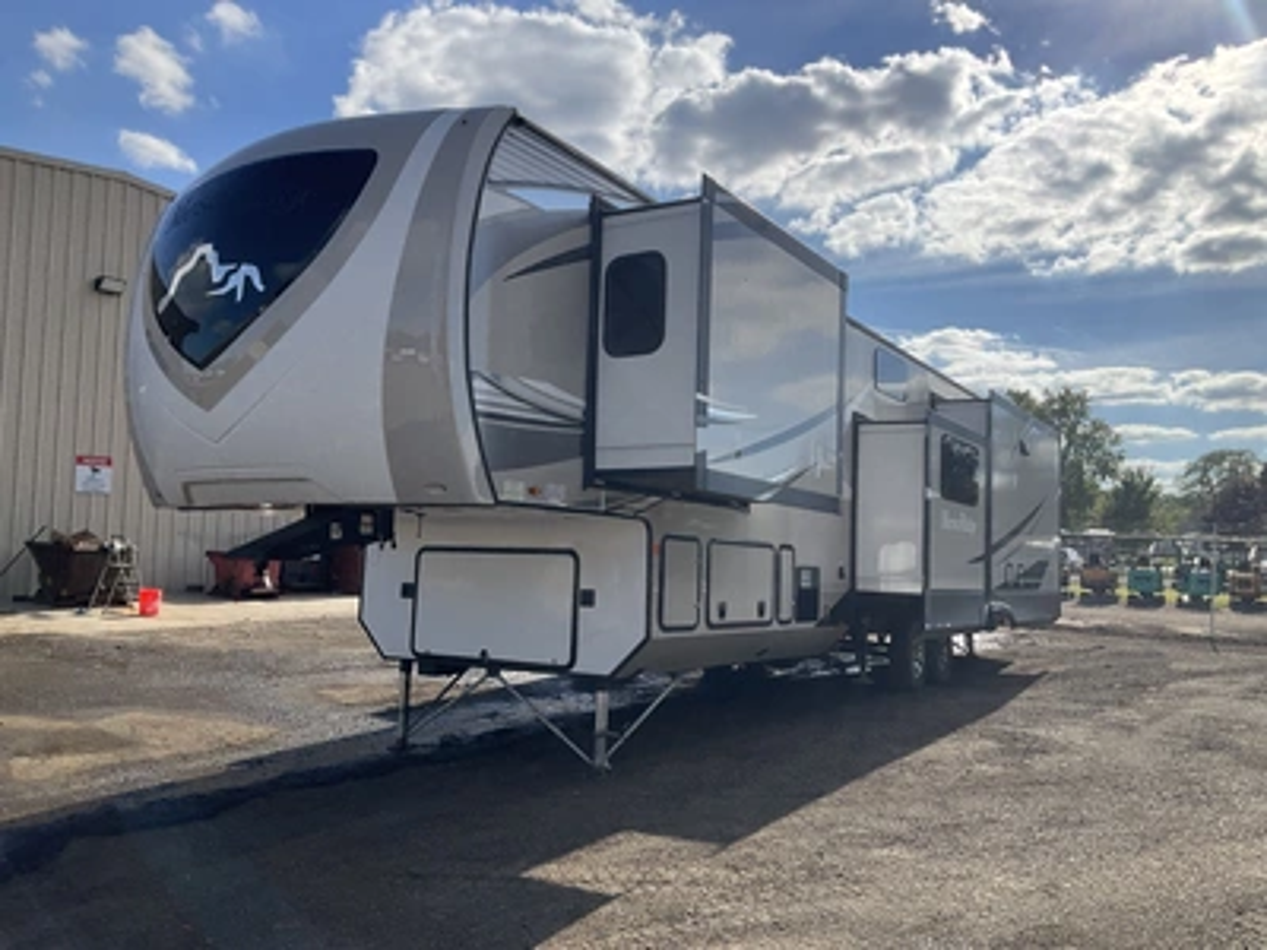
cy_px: 475
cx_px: 634
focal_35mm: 29
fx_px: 1061
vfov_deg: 48.2
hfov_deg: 61.7
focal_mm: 3
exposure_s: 1/2427
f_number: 1.8
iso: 25
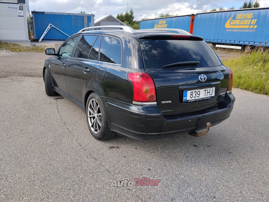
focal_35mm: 29
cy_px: 101
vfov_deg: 48.2
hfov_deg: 61.7
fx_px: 225
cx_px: 134
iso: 50
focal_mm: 4.22
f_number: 1.8
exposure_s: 1/775
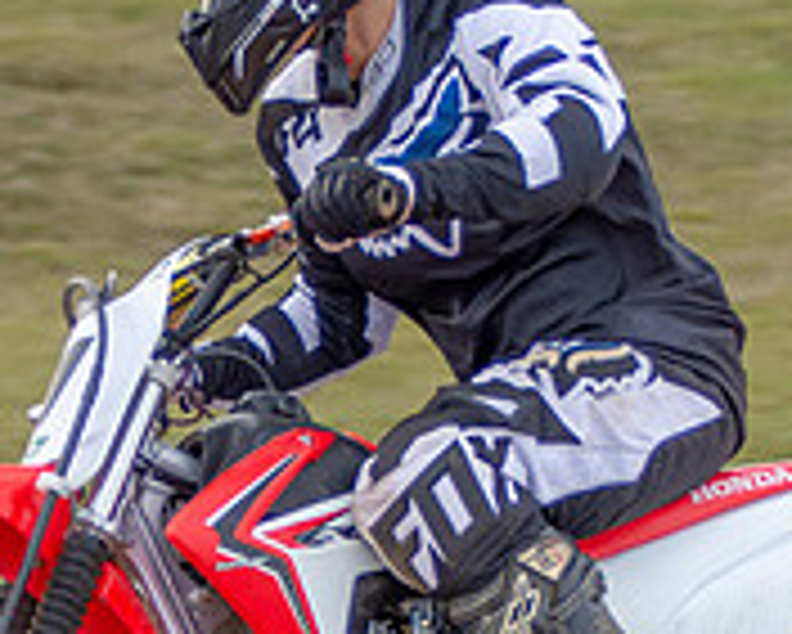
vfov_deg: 2.9
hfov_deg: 3.6
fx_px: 12454
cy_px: 428
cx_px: 282
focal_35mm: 531
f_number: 6.3
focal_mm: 98
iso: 400
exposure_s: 1/400
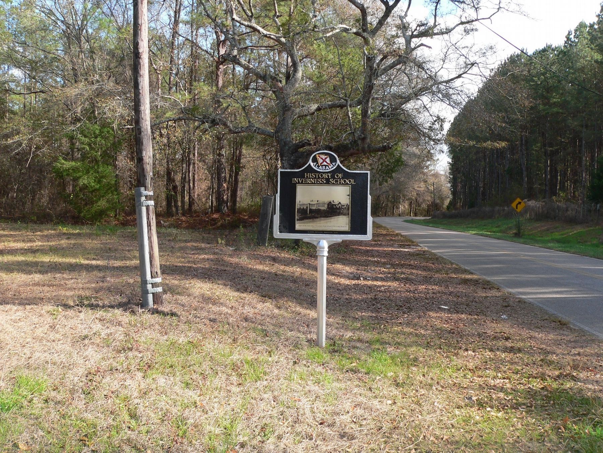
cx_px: 302
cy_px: 226
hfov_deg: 51.4
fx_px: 627
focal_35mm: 36
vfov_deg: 39.7
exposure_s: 1/125
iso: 80
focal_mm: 6
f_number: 4
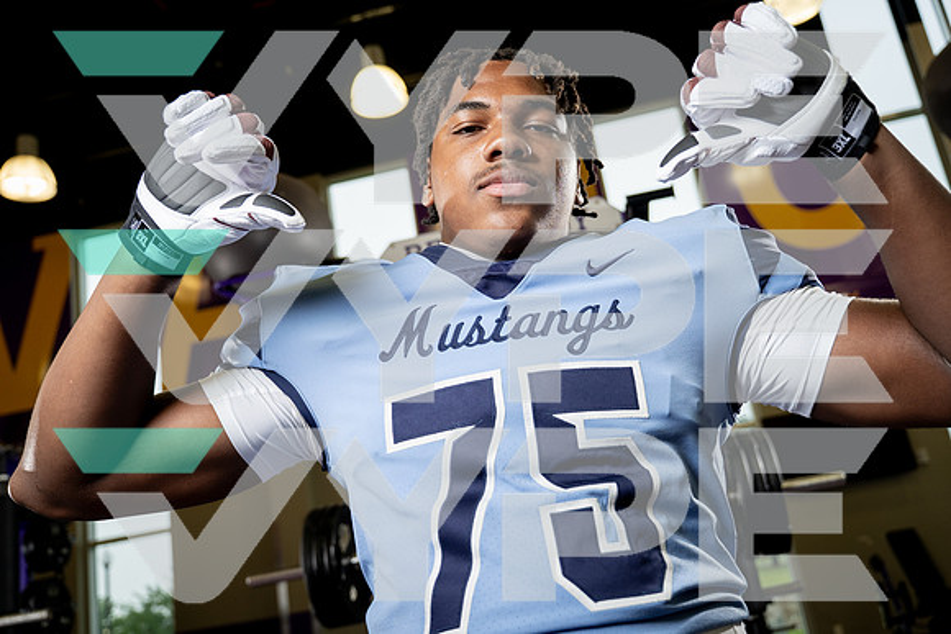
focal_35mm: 35
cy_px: 317
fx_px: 925
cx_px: 476
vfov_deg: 37.9
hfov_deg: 54.4
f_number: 4
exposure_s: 1/250
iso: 640
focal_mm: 35
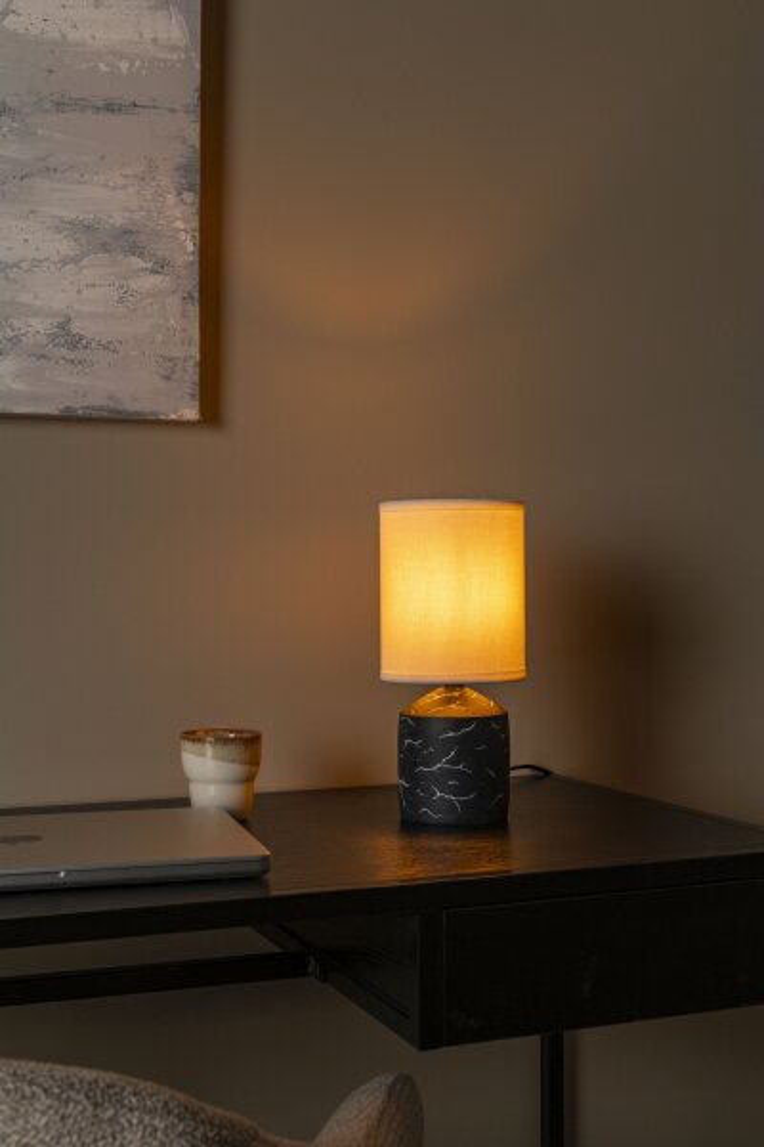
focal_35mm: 50
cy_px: 574
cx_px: 382
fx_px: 1592
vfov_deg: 39.6
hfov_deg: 27.0
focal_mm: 50
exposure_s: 1/13
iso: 400
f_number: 13
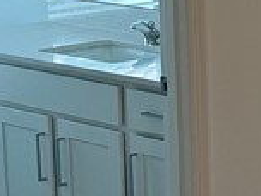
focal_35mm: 162
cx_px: 464
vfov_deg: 9.2
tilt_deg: -7.2
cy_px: 62
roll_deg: +1.6
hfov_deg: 11.4
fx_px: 1221
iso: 160
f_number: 1.78
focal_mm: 6.76
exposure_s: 1/120
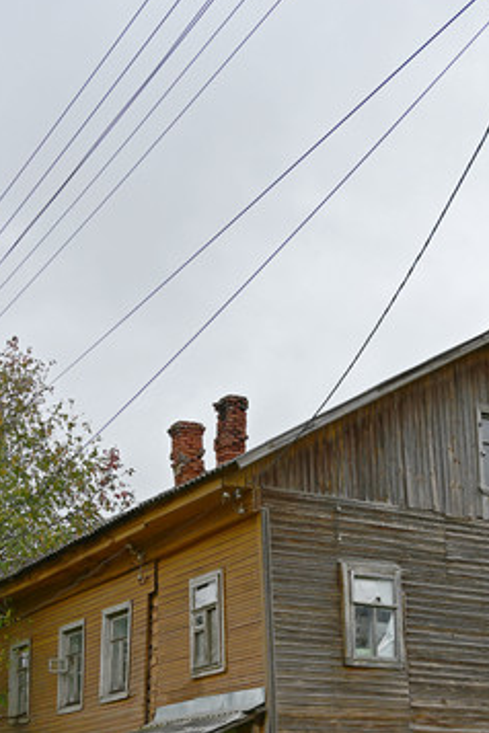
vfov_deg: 32.0
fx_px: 1261
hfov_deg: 21.8
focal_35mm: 62
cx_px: 342
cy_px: 530
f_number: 5.6
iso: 100
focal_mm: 34.5
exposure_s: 1/350
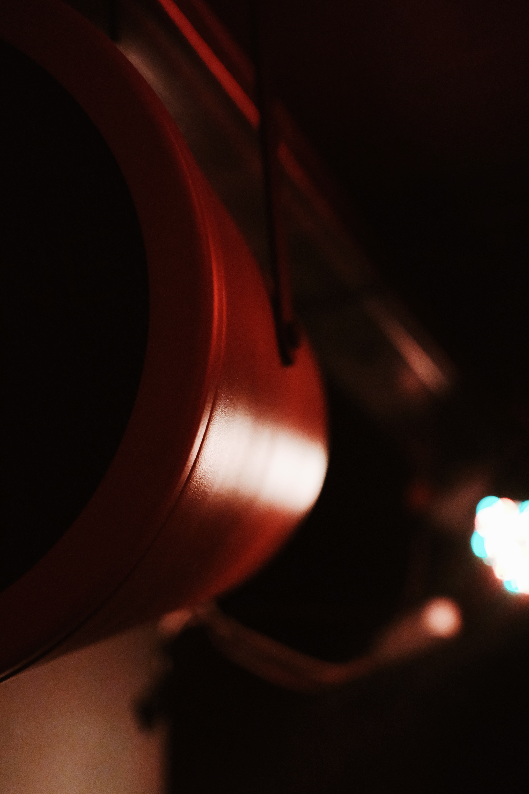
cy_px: 397
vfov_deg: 37.5
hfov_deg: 25.5
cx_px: 264
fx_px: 1168
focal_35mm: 53
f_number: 2
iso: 6400
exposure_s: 1/80
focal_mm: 35
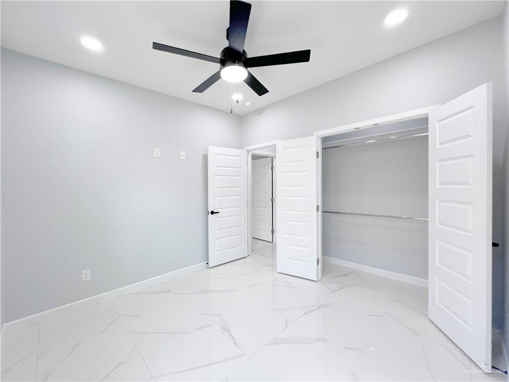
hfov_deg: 106.2
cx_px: 254
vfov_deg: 89.9
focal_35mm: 13
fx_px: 191
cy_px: 191
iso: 32
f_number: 1.8
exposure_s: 1/2053
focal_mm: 1.57
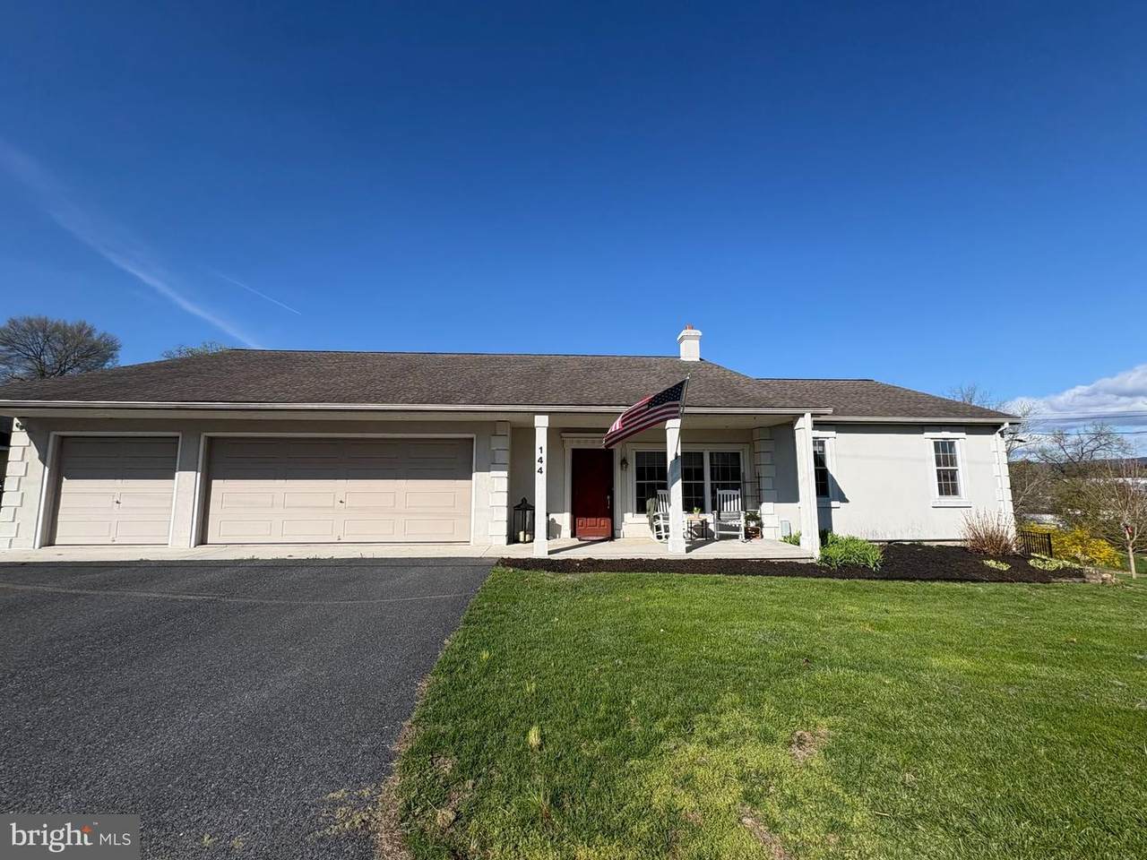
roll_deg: +0.5
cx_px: 574
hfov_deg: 102.1
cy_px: 430
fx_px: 464
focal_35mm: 14
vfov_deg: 85.7
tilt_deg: +7.2
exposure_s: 1/2494
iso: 50
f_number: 2.2
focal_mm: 2.22
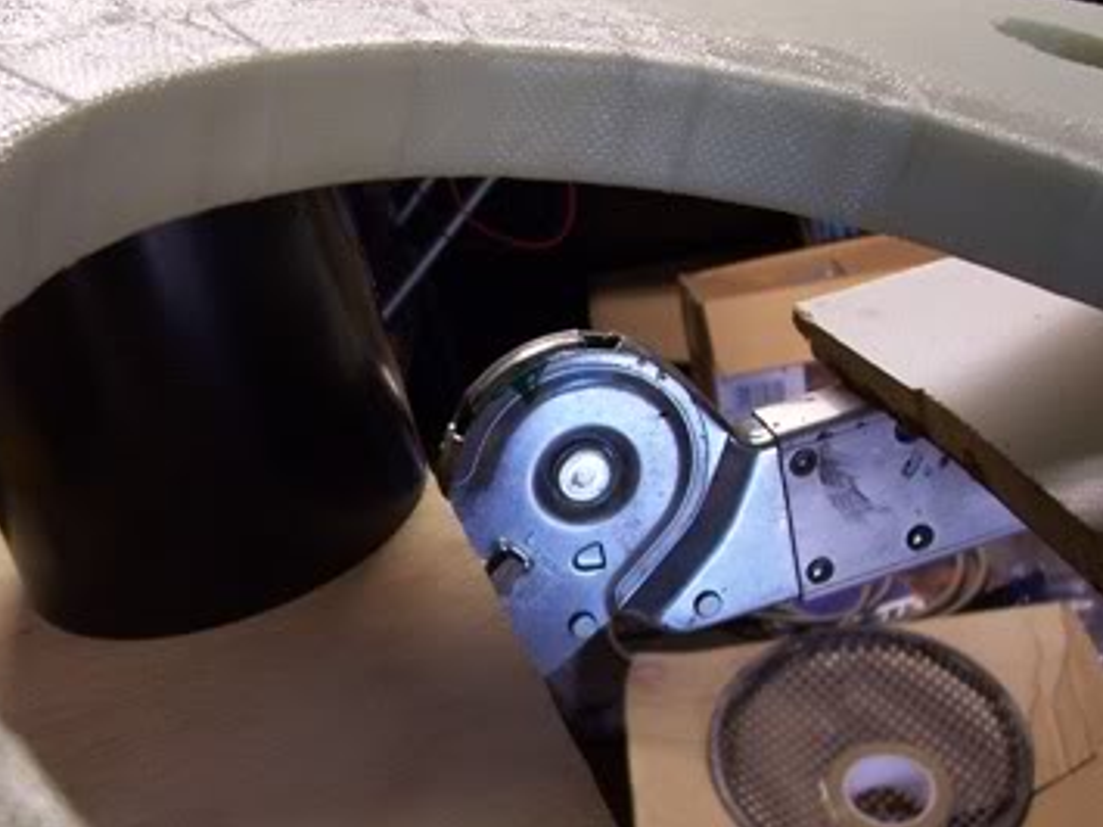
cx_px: 364
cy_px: 535
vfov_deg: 29.5
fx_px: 1561
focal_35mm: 49
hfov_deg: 38.5
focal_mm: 5.6
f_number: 2.7
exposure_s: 1/30
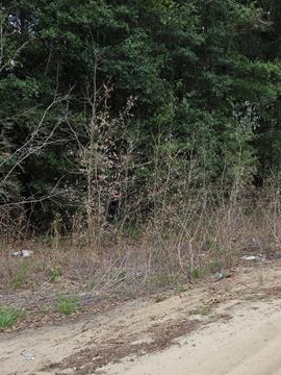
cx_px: 227
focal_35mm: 49
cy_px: 198
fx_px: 530
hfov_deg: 29.0
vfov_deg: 38.9
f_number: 1.8
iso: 80
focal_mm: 5.4
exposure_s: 1/1809
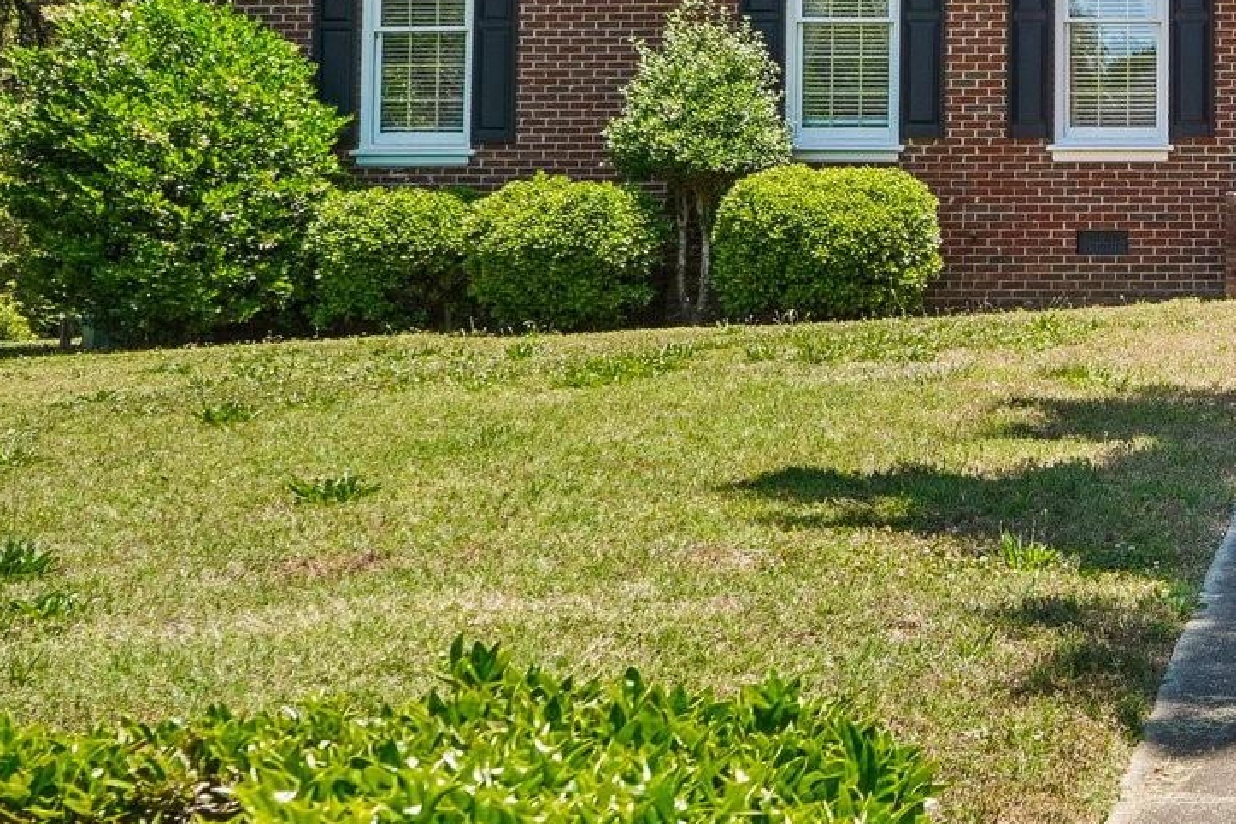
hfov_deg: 22.4
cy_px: 129
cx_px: 1405
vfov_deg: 15.9
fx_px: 2918
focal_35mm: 85
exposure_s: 1/45
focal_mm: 20
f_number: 8
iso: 100
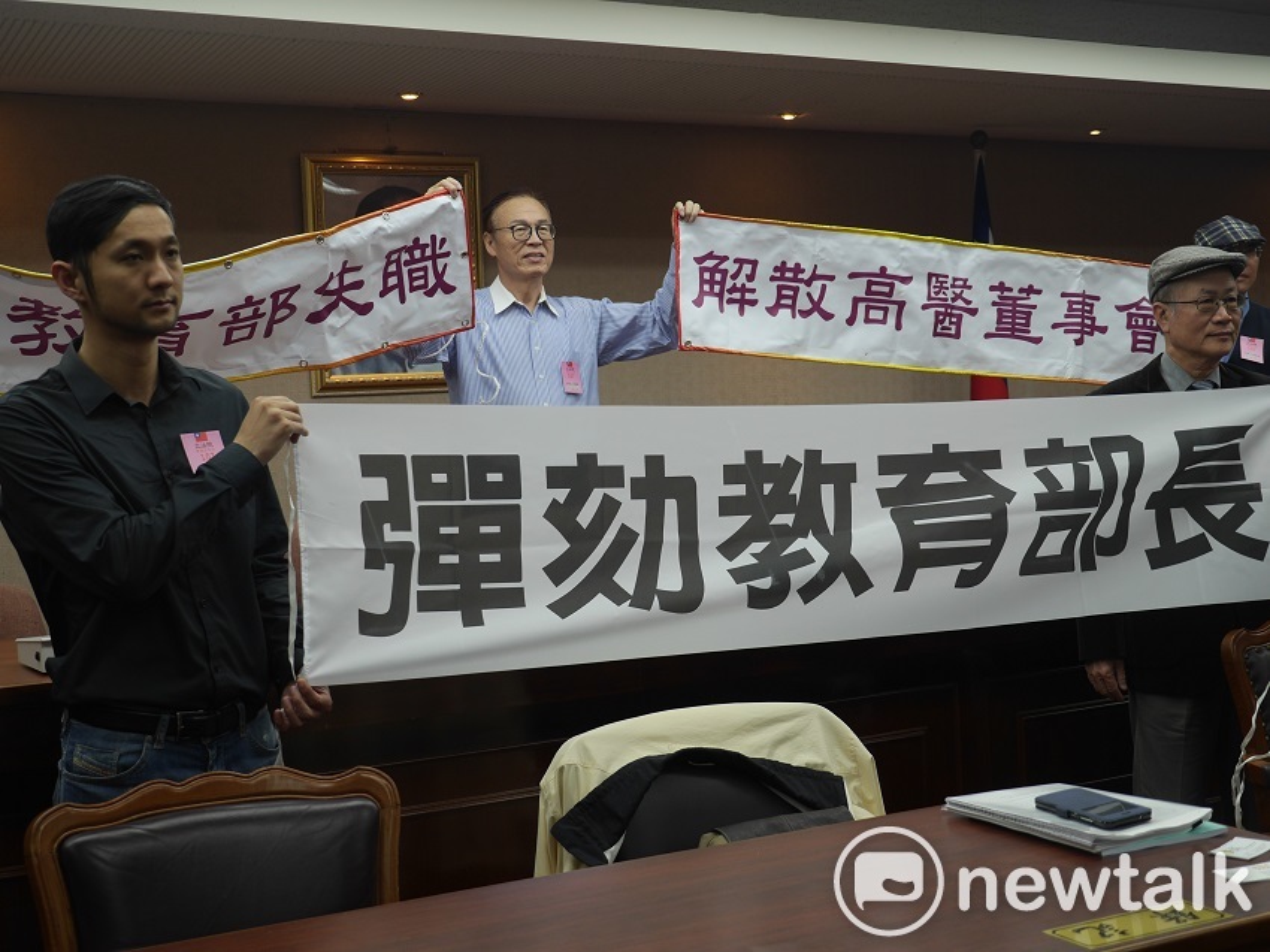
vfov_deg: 31.5
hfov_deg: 41.2
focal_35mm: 46
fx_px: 1687
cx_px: 635
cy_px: 476
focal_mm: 23
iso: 200
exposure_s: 1/125
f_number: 2.8
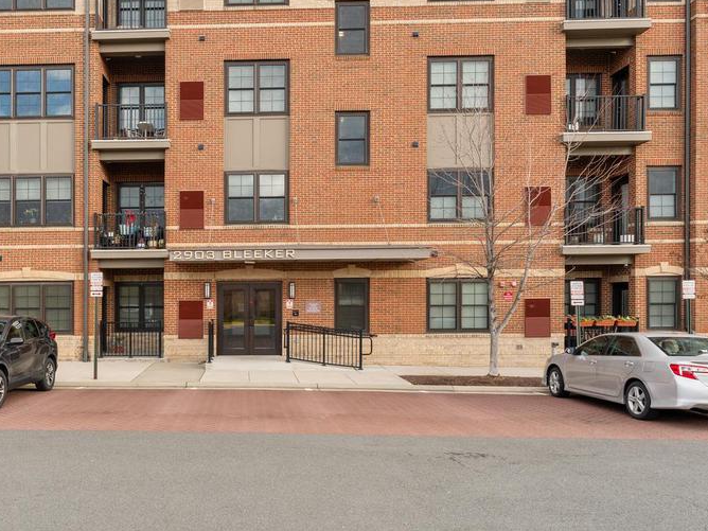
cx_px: 232
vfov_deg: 46.3
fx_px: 593
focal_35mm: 29
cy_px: 125
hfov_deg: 60.1
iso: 200
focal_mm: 14
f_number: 8
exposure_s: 1/125
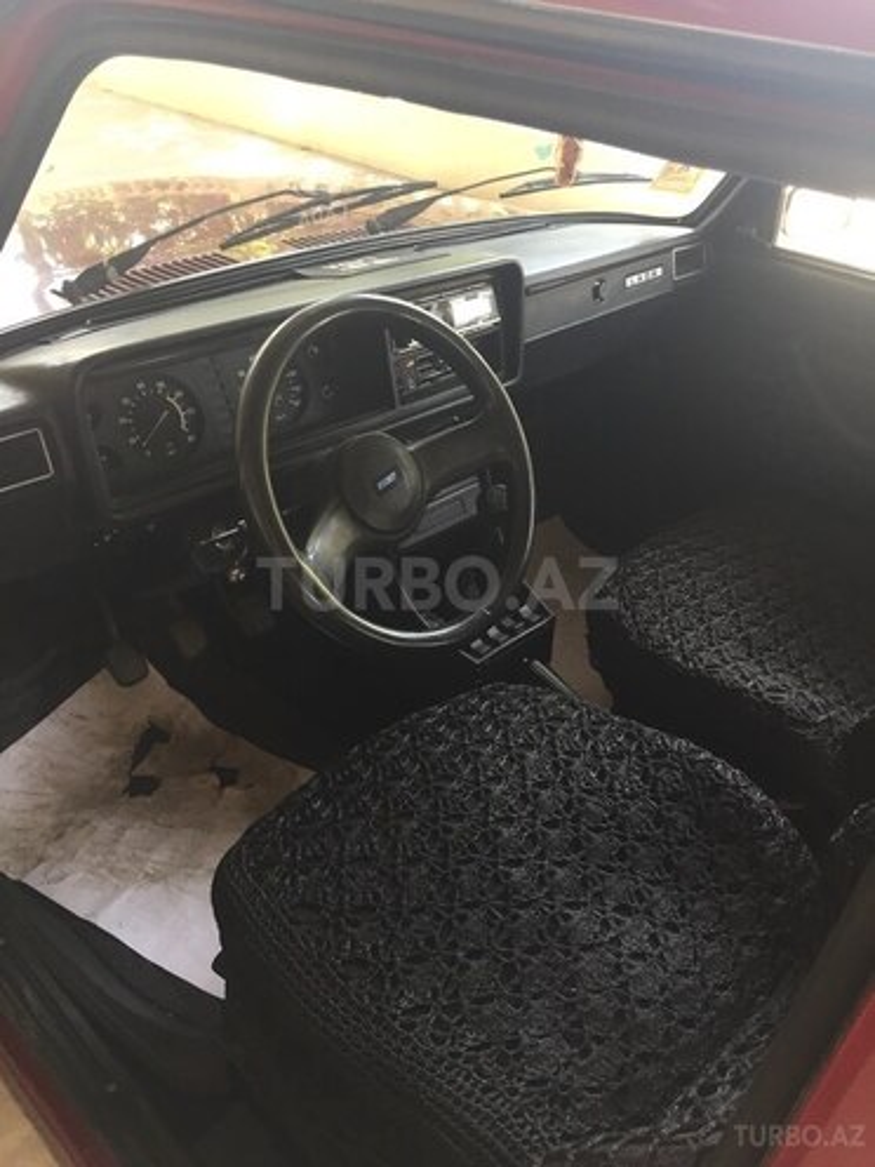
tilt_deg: -35.6
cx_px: 438
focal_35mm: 29
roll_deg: -4.3
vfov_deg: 61.7
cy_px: 584
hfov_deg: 48.2
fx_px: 977
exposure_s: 1/33
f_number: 2.2
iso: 50
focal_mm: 4.15
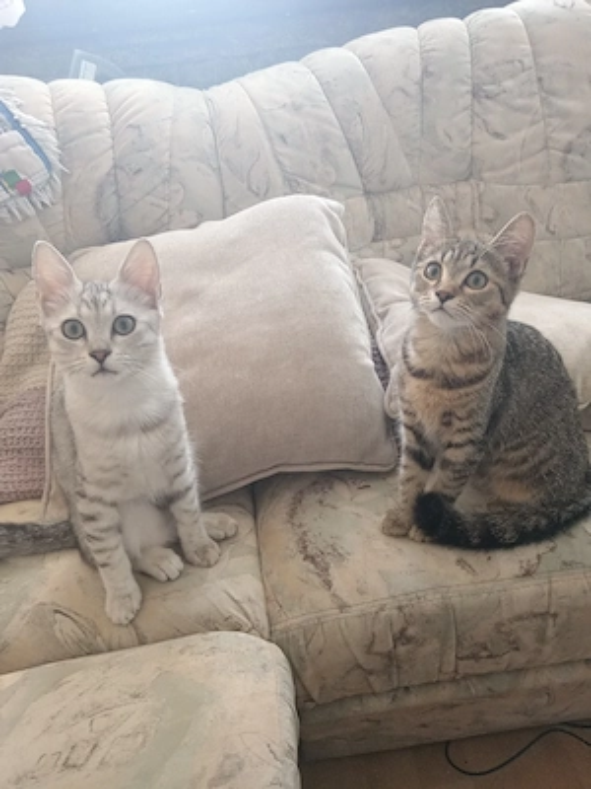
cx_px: 296
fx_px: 615
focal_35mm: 27
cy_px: 394
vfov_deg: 65.3
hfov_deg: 51.4
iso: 754
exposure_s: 1/30
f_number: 1.9
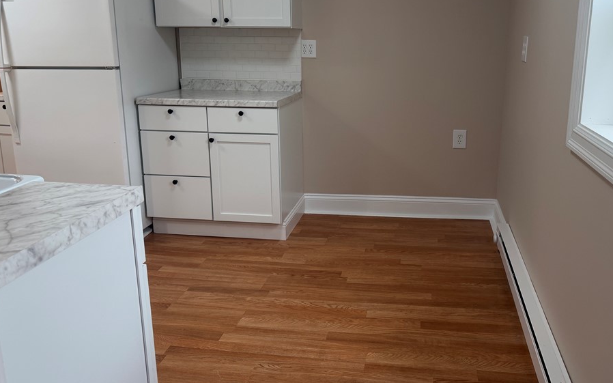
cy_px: 144
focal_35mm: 29
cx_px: 341
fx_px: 484
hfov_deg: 64.5
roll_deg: -0.2
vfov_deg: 42.8
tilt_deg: -11.8
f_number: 1.78
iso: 125
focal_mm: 6.76
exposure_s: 1/120
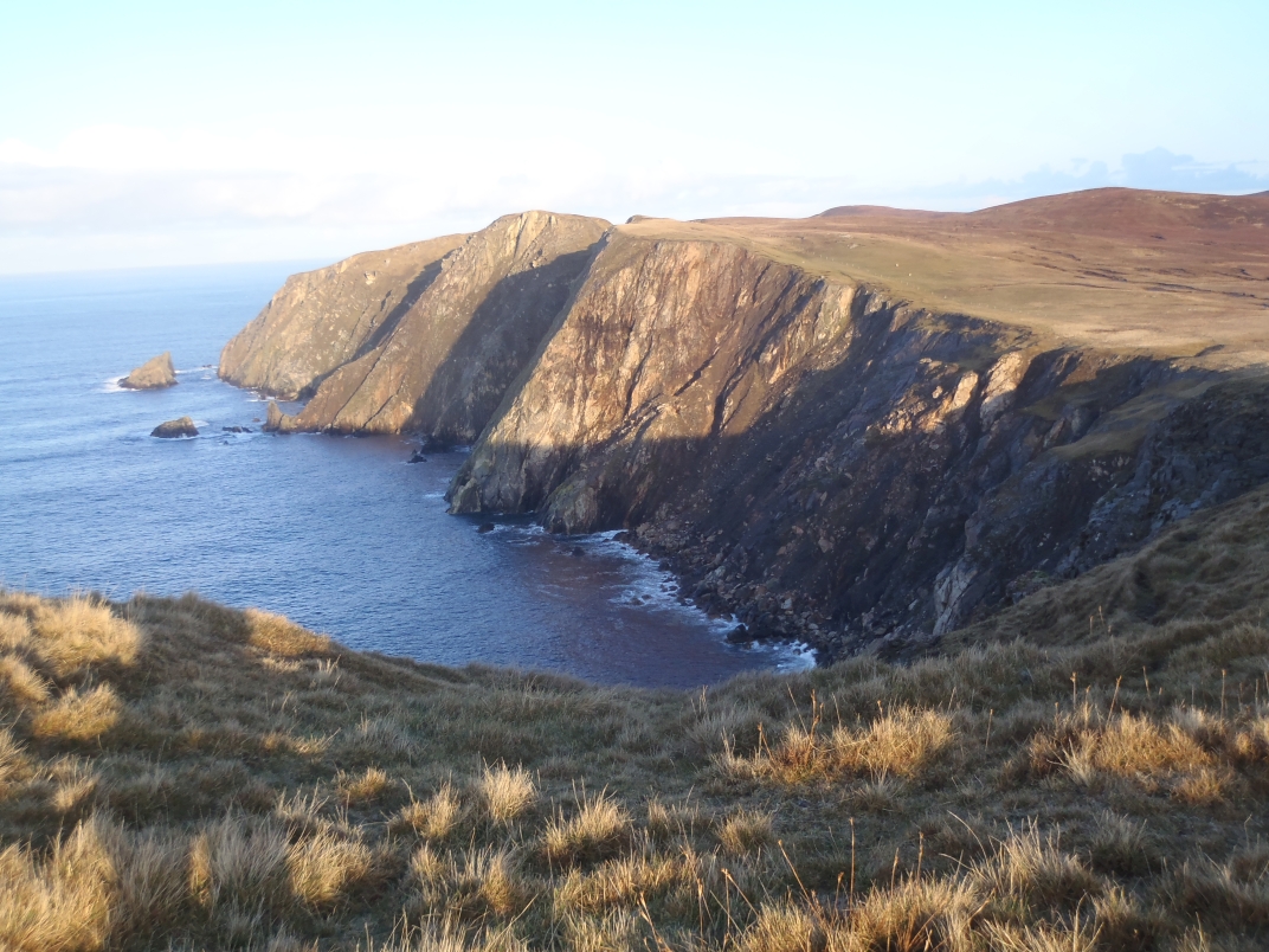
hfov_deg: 44.8
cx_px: 634
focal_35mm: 42
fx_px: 1540
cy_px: 476
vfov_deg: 34.3
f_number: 4.3
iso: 80
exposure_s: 1/100
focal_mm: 7.57
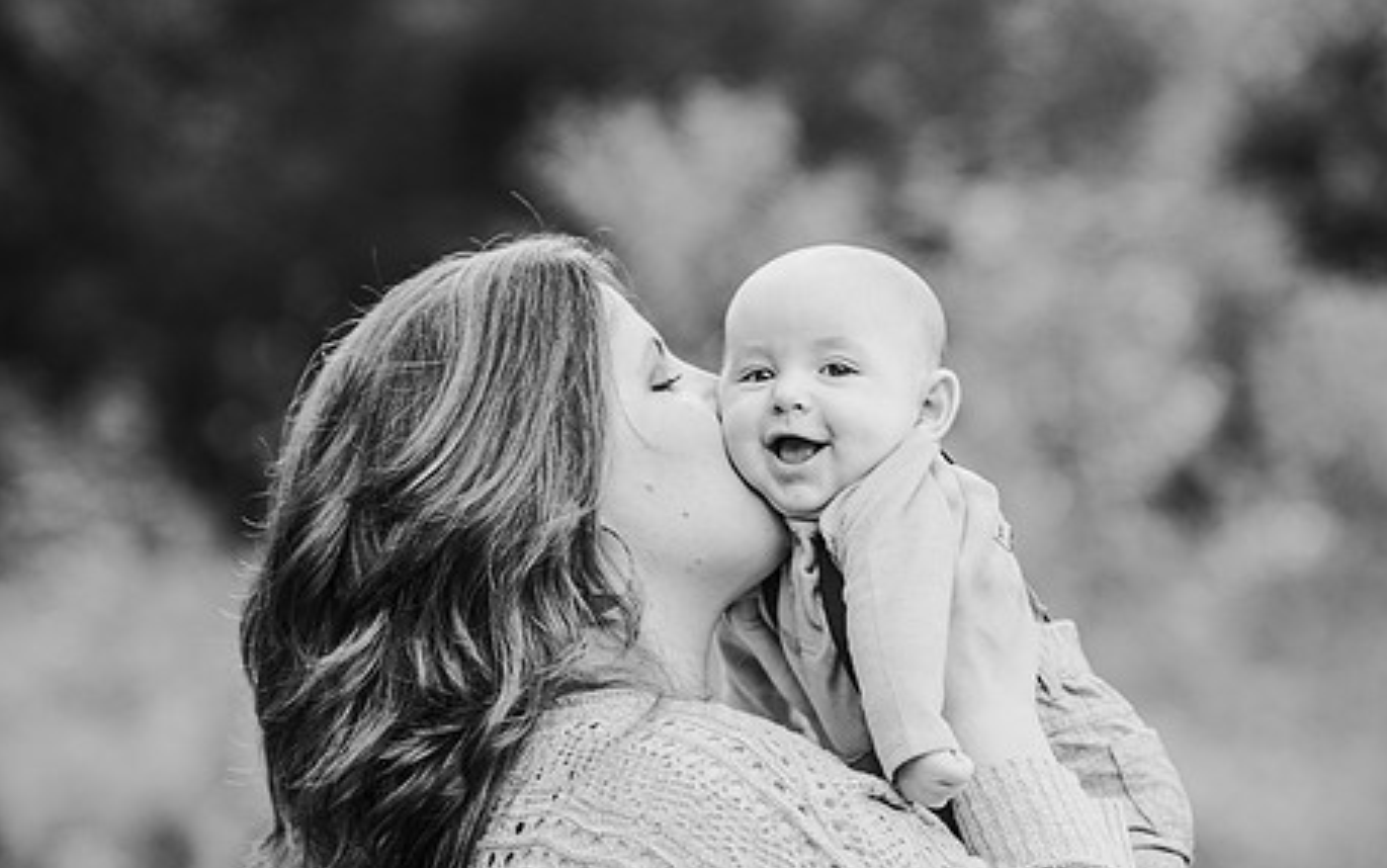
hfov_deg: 18.9
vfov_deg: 11.9
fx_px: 4160
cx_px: 671
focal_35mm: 110
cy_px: 530
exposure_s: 1/200
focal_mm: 85
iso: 320
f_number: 2.2
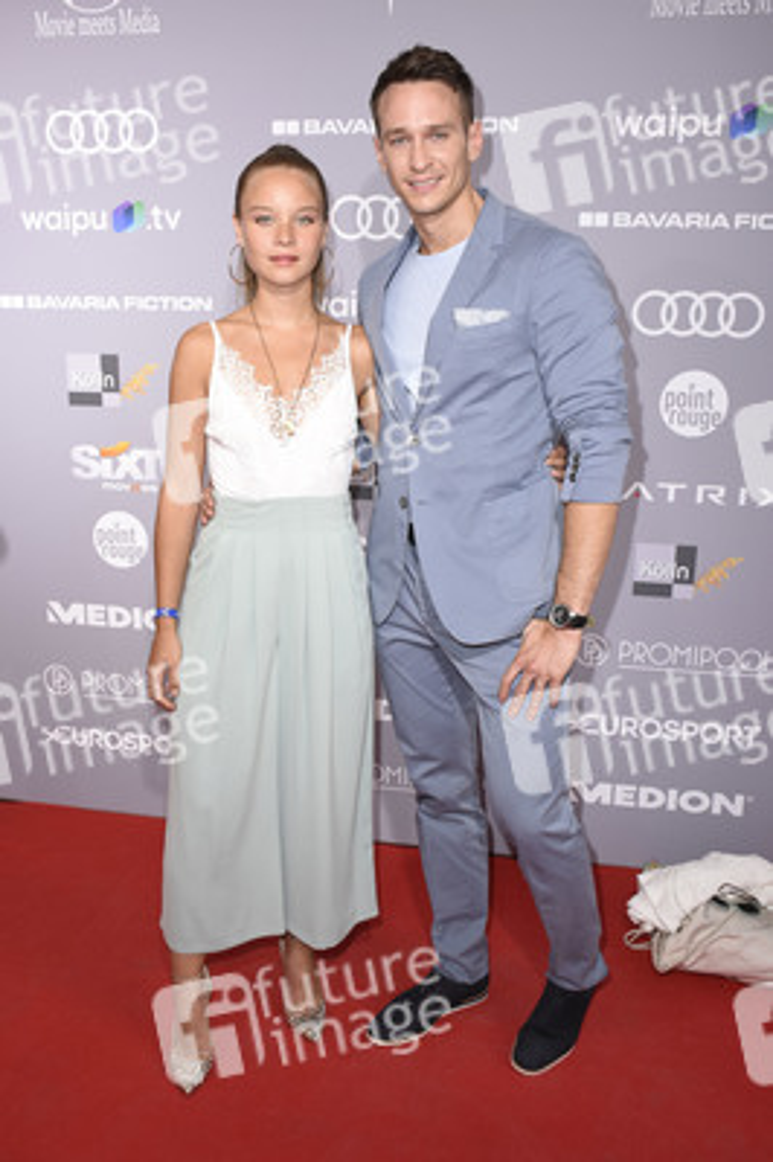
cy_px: 581
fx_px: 968
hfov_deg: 43.5
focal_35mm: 30
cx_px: 386
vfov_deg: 62.0
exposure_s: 1/160
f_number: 6.3
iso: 400
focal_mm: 20
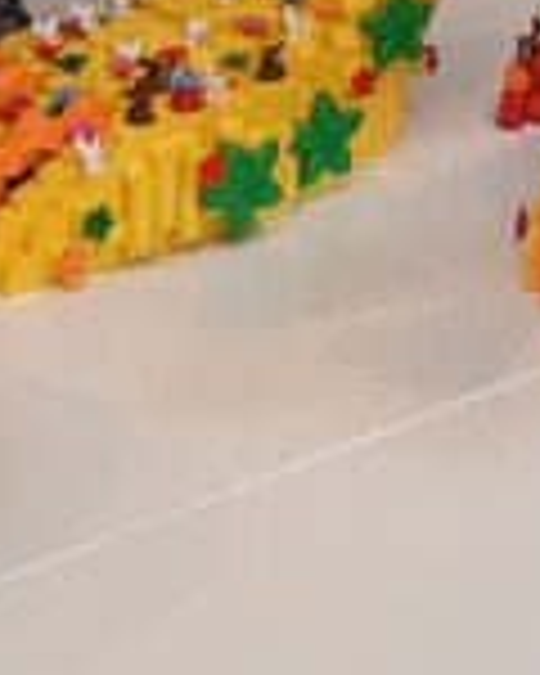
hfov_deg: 14.1
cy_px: -781
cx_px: 603
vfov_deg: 14.2
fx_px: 2138
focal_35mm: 107
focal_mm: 2.35
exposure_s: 1/308
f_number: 2.2
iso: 48
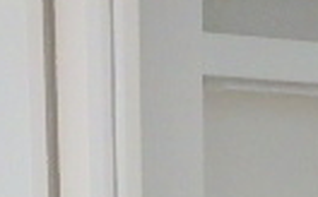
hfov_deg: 17.9
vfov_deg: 10.9
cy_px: 406
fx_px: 934
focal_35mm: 108
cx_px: 429
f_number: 3.5
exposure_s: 1/20
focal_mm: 3.7
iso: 800
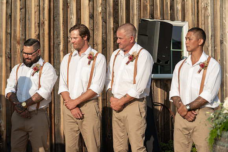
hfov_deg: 25.8
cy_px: 74
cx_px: 111
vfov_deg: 17.4
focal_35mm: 78
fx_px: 497
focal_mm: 75
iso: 100
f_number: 4
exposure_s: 1/1000
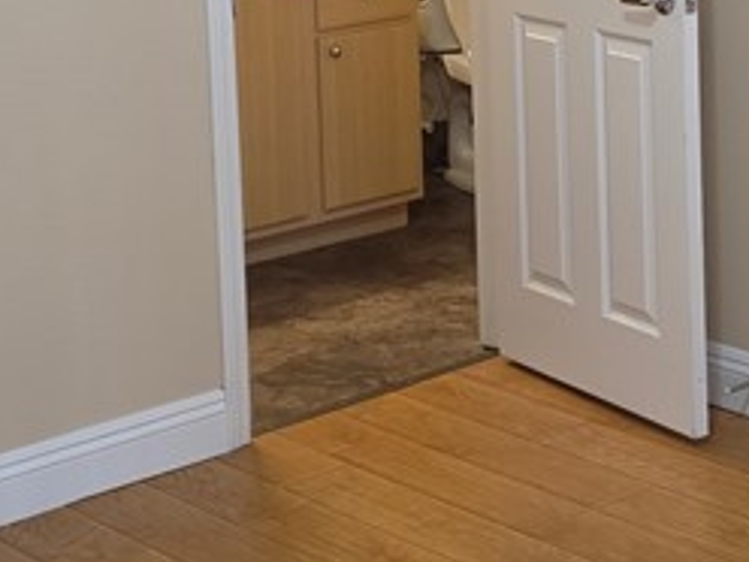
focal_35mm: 95
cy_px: -85
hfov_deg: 20.4
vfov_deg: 15.1
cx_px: 601
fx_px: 2056
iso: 320
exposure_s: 1/120
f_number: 1.4
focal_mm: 6.5
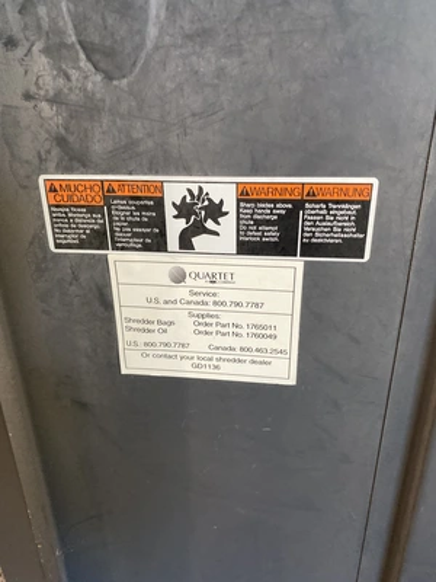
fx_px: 437
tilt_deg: -22.9
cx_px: 218
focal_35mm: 26
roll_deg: +1.7
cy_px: 291
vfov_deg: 67.3
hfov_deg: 53.1
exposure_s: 1/60
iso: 400
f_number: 1.8
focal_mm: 4.25
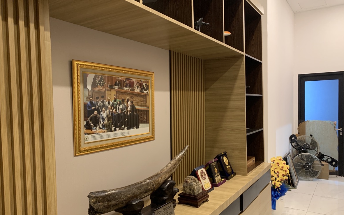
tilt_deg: -3.9
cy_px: 120
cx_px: 172
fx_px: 262
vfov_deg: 44.5
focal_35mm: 28
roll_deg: +0.8
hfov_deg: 66.5
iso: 400
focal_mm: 4.25
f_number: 1.8
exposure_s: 1/45
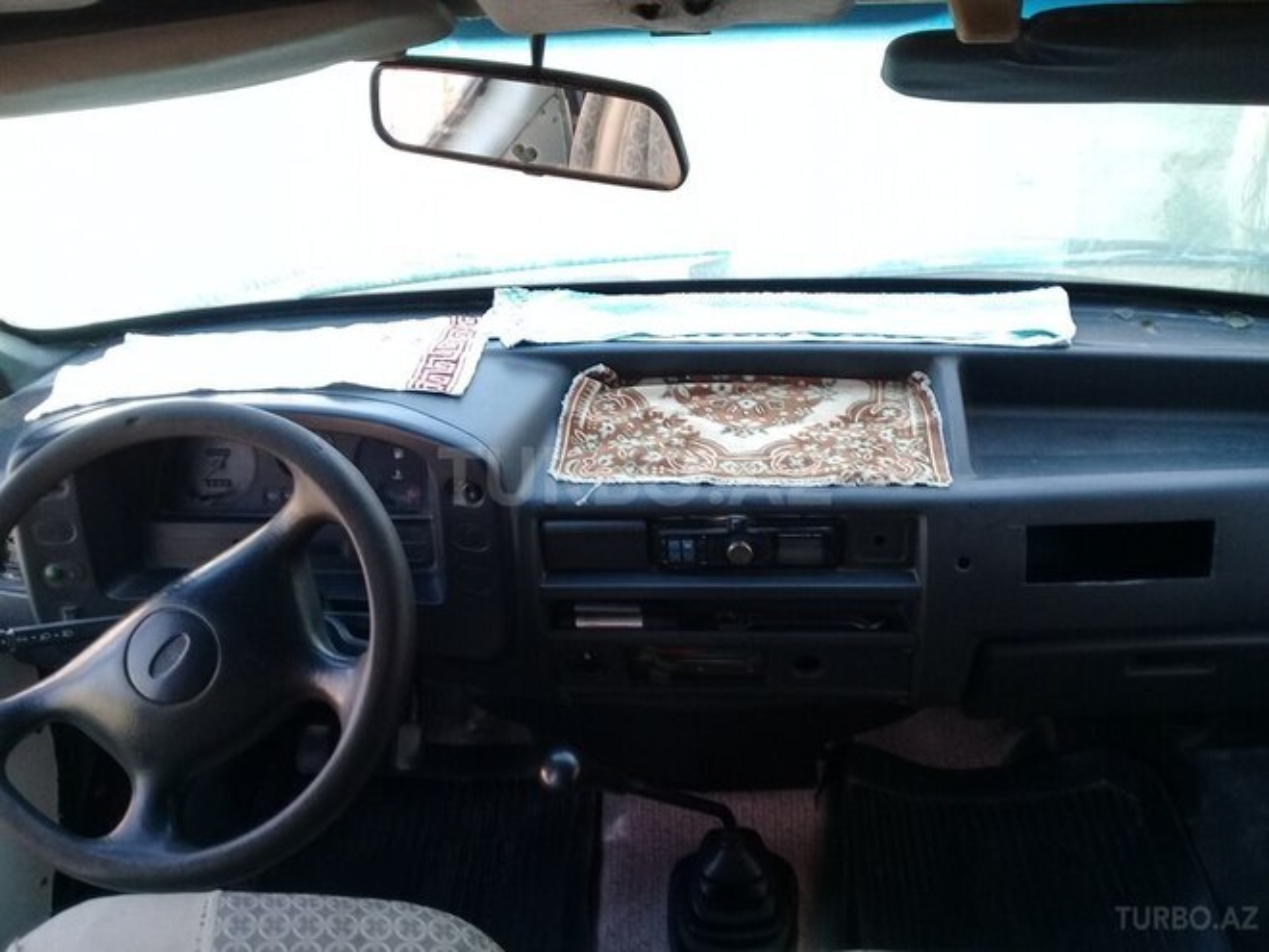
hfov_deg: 58.4
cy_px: 476
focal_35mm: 31
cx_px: 634
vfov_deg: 45.4
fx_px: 1136
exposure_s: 1/50
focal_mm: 3.3
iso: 50
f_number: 2.2
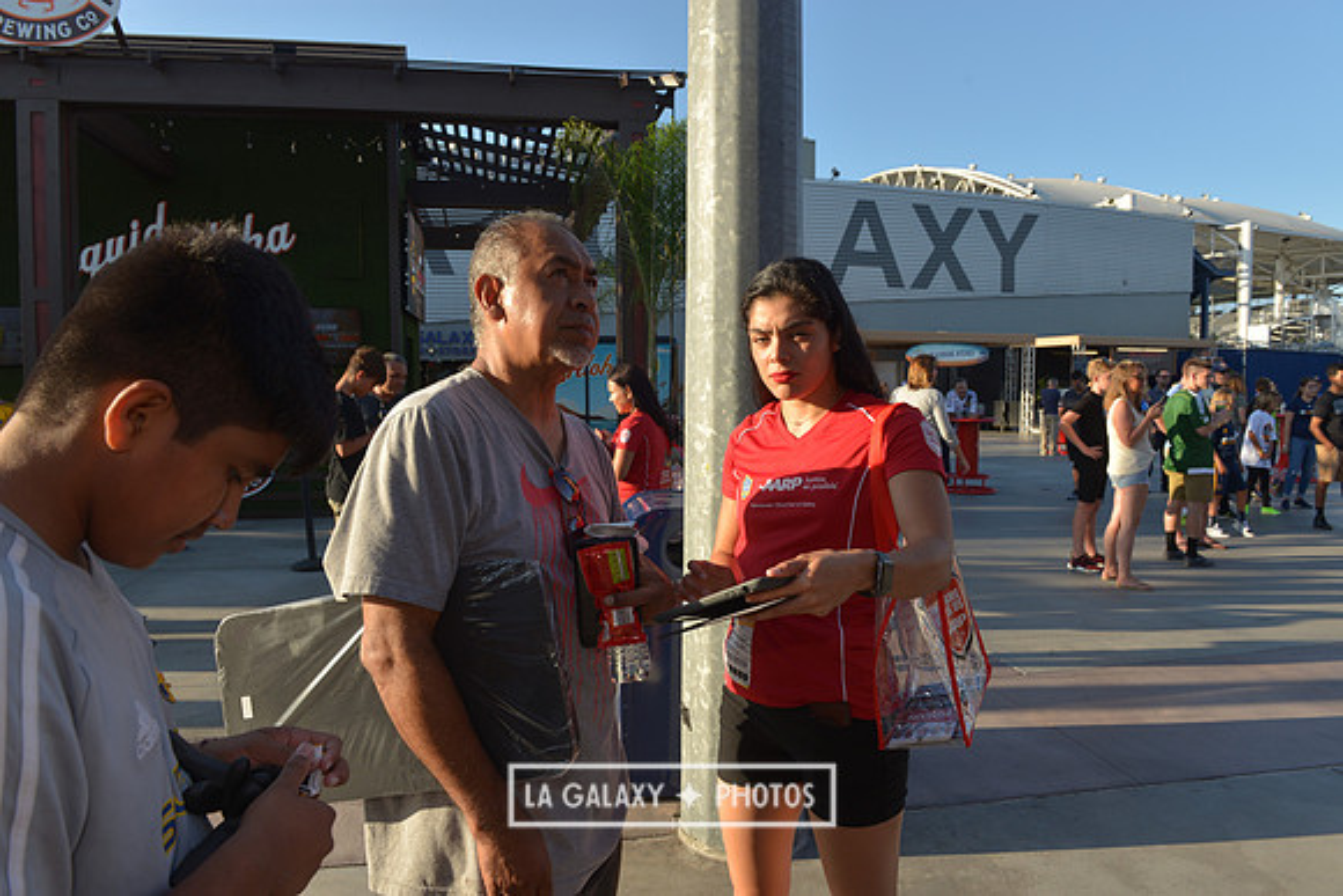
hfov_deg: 73.7
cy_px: 448
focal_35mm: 24
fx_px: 896
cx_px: 672
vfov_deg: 53.2
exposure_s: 1/250
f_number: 9
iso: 200
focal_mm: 24
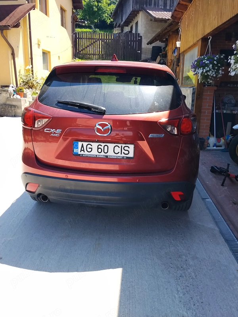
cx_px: 119
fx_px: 266
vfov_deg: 61.7
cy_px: 158
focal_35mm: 29
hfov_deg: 48.2
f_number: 1.8
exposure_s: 1/346
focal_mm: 4.22
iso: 50
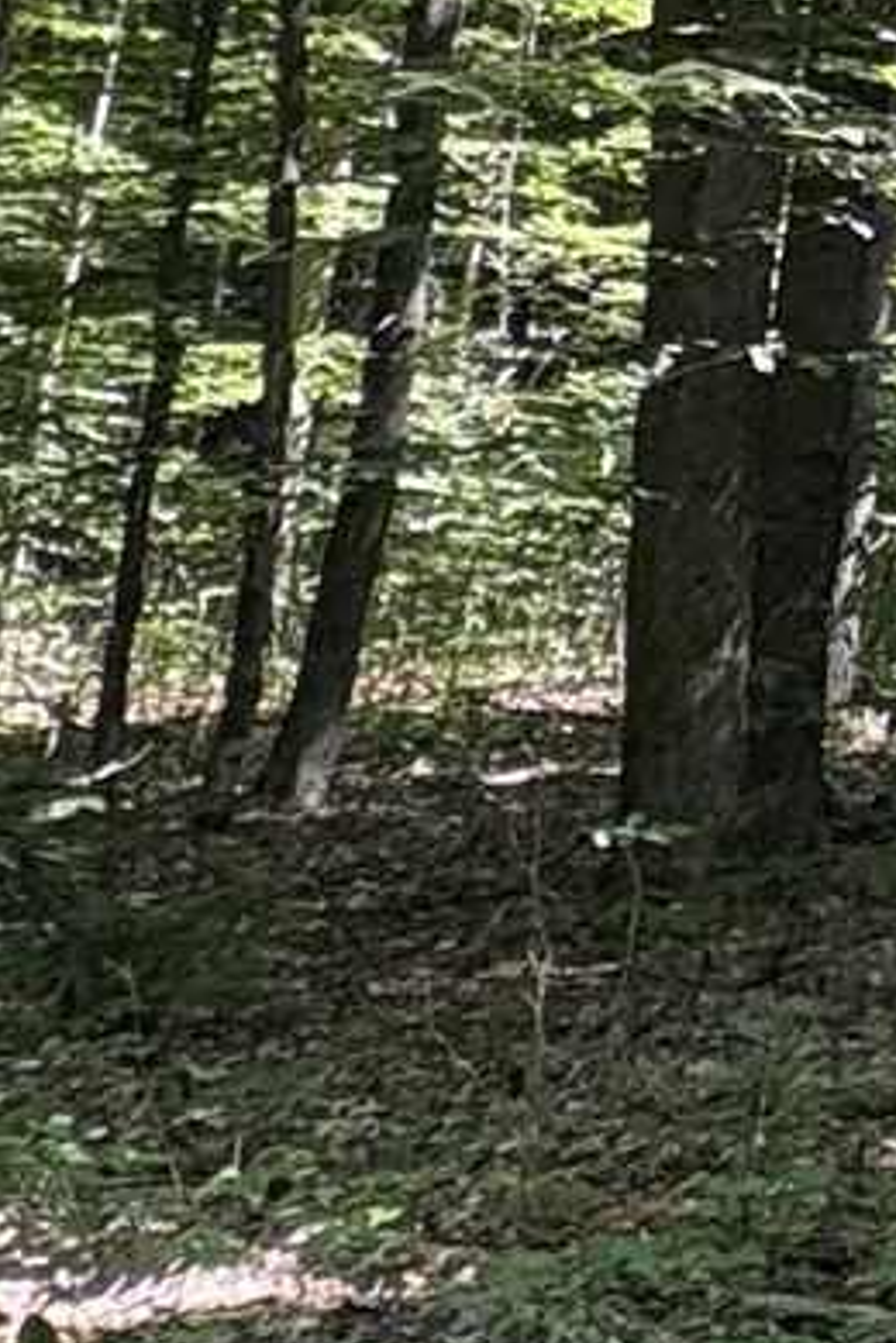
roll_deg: +2.8
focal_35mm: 86
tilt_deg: +16.8
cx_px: 2364
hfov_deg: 11.8
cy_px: -372
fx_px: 3210
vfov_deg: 21.5
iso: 64
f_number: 2.2
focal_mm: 2.22
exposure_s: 1/99
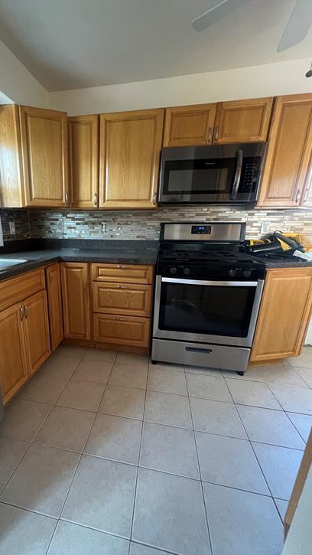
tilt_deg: -14.8
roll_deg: -0.6
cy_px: 292
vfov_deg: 102.9
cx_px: 105
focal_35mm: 15
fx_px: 221
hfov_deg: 68.6
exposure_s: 1/60
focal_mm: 1.57
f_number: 1.8
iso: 400
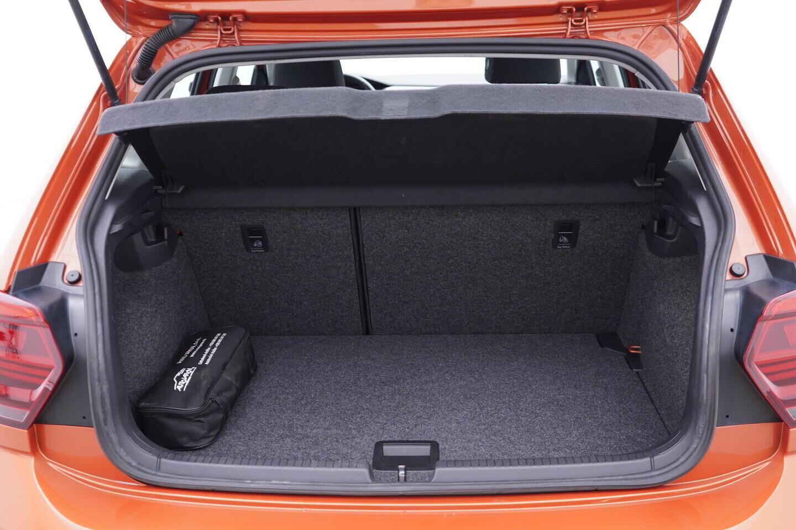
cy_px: 265
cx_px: 398
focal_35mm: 36
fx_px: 796
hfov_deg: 53.1
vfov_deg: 36.9
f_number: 2.8
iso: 250
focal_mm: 24
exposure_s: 1/40
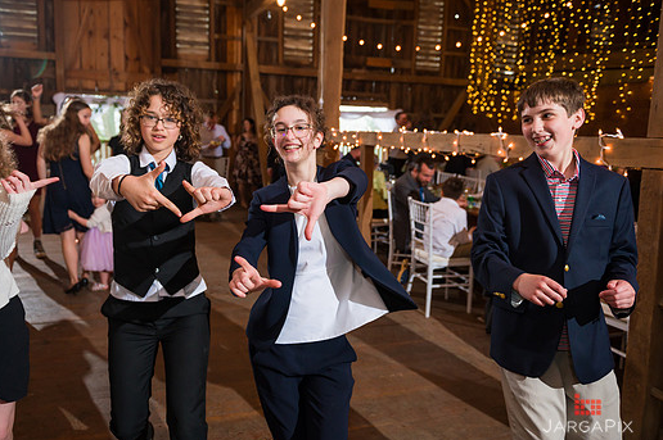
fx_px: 497
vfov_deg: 47.8
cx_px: 293
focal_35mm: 27
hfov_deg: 67.2
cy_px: 213
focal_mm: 24
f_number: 4
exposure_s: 1/200
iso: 1000
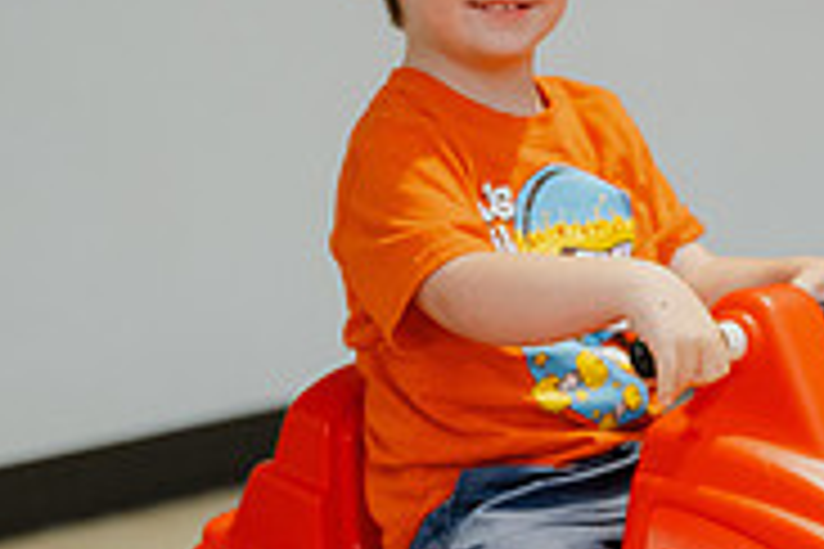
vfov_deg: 7.0
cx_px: 887
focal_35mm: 197
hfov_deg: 10.3
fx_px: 4509
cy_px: 448
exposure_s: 1/200
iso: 2000
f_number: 2.8
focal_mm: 62
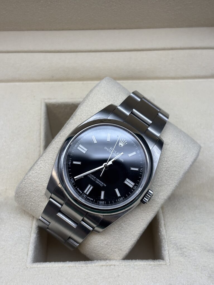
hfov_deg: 28.0
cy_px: 142
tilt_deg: -54.5
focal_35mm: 52
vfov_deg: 36.8
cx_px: 107
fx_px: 429
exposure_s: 1/108
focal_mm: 5.96
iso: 50
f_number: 1.6
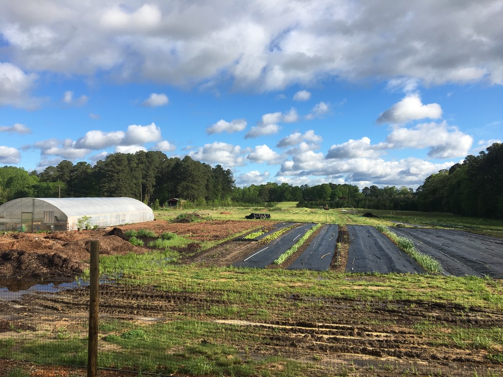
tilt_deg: -0.2
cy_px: 188
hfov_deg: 61.7
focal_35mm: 29
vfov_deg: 48.2
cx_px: 252
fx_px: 421
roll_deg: -0.2
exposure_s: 1/1570
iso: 25
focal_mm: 4.15
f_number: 2.2
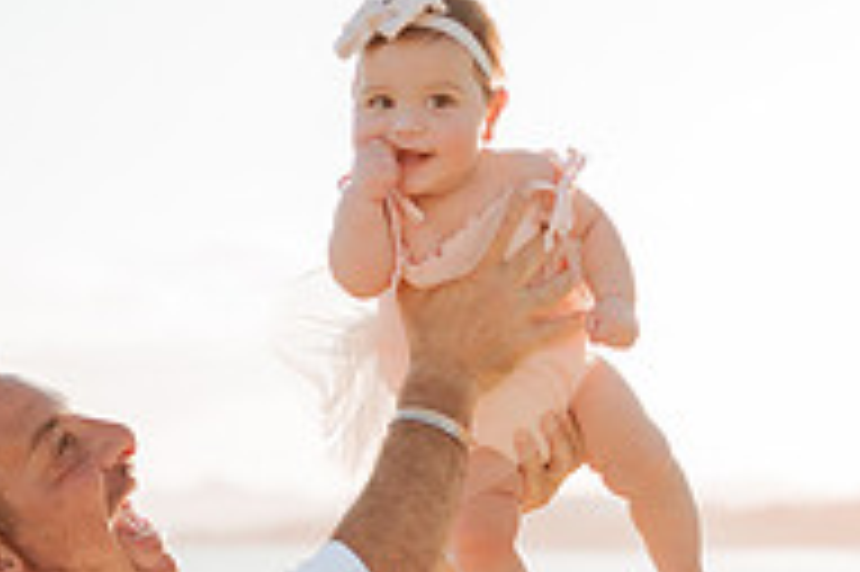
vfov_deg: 12.1
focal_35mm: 110
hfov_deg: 18.6
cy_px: 705
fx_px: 2625
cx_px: 342
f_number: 1.8
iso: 100
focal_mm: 35
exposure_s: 1/3200
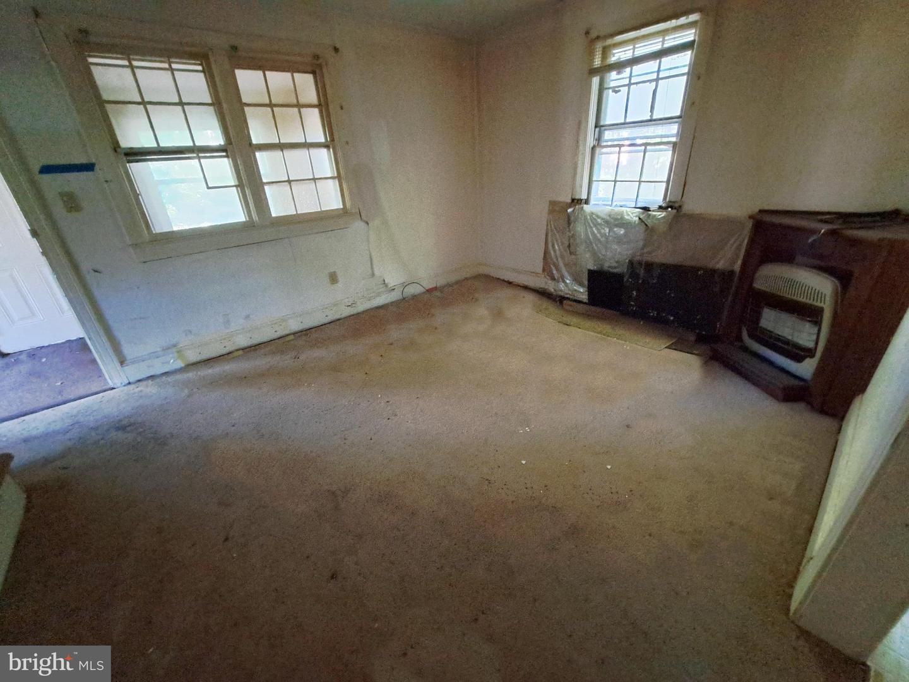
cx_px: 454
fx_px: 341
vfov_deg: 89.9
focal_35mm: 13
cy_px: 341
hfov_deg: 106.2
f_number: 2.2
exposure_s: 1/20
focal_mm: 1.74
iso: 800
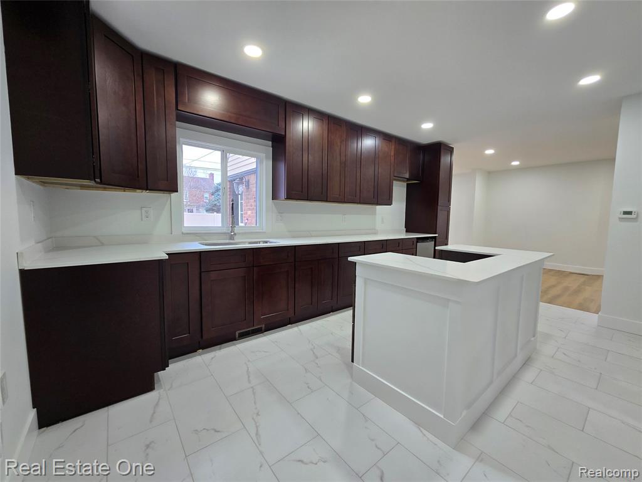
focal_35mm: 13
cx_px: 321
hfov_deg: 106.2
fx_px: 241
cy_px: 241
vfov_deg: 89.9
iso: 100
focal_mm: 2.2
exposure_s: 1/60
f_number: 2.2
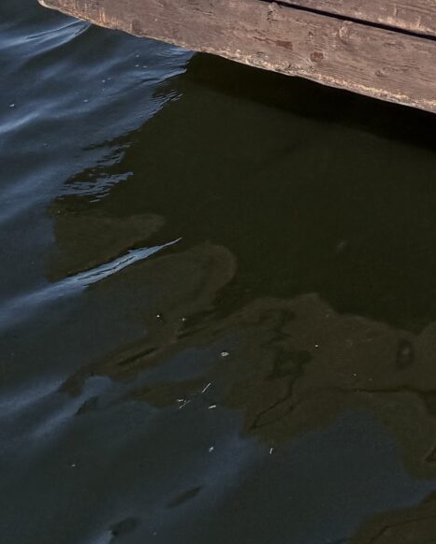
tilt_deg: -7.0
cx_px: 882
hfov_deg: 12.9
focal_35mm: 103
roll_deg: -1.0
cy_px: -509
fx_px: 1661
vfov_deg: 15.3
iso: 80
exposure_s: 1/4405
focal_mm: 6.76
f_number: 1.78
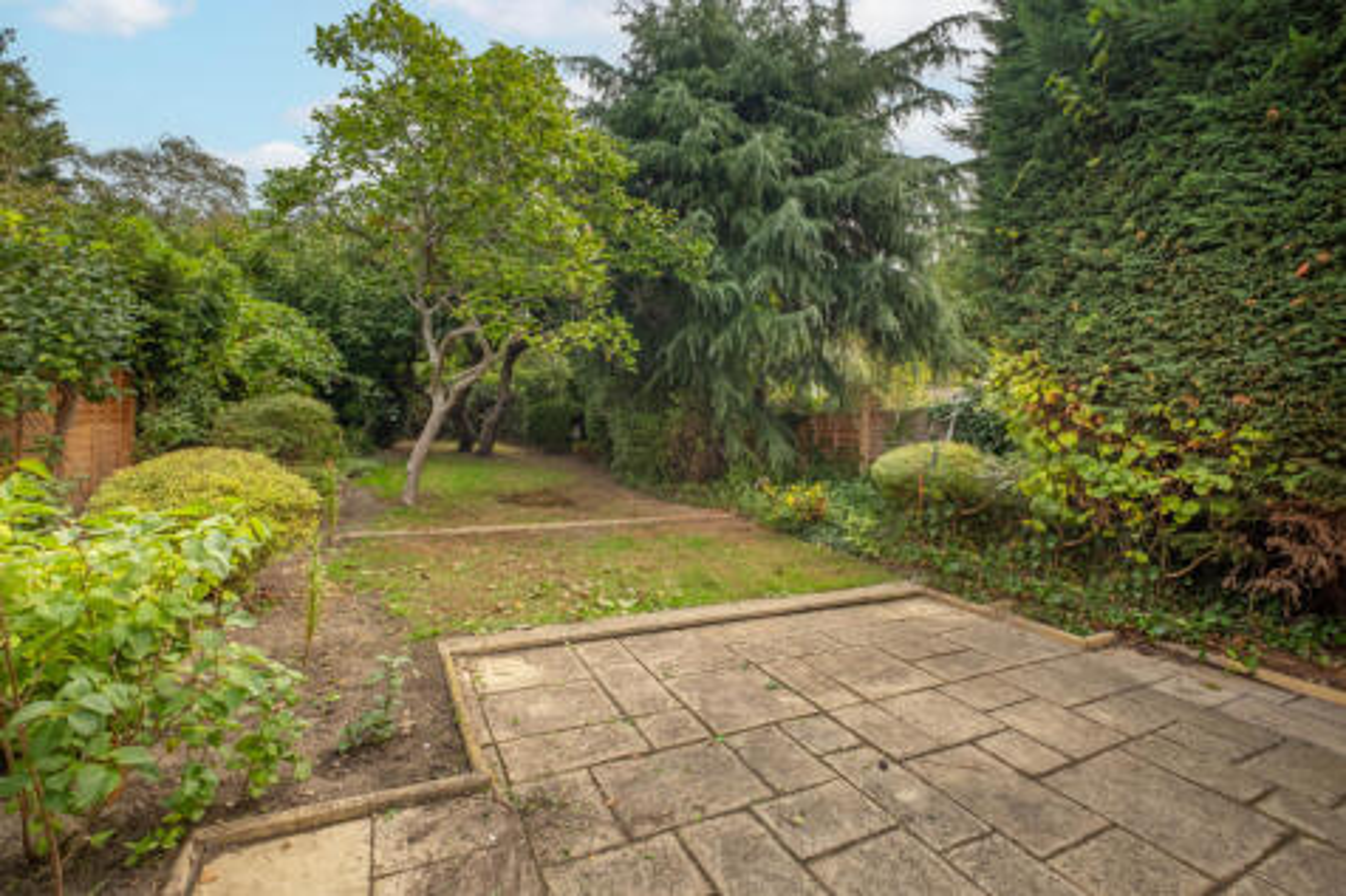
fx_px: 561
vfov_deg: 77.3
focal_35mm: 15
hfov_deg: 100.4
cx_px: 673
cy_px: 448
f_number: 5.6
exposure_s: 1/320
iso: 400
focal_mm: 10
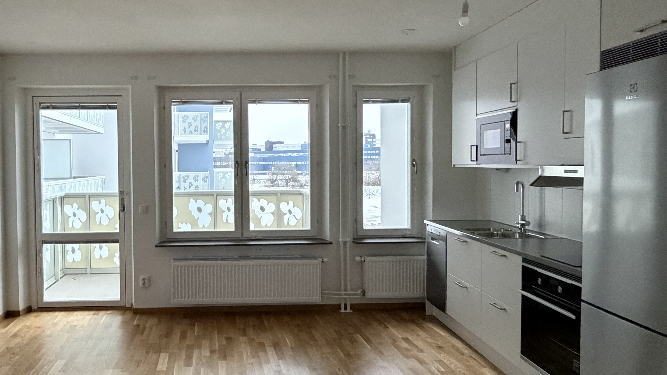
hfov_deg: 68.0
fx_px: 478
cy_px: 178
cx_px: 225
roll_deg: +0.6
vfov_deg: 42.9
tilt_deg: -1.7
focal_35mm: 27
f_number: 2.2
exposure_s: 1/60
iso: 800
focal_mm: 2.22
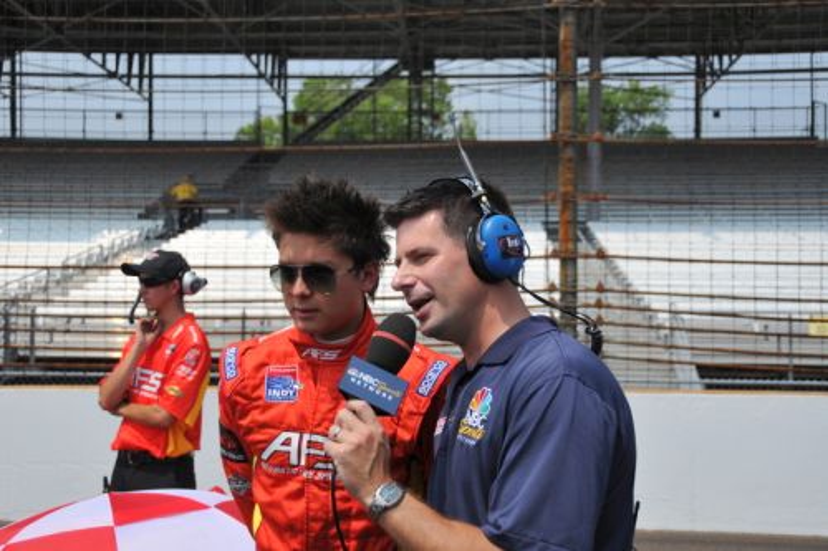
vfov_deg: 26.5
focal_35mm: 51
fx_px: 1173
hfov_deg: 38.9
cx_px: 414
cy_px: 276
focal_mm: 34
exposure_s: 1/5000
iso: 400
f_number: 4.2
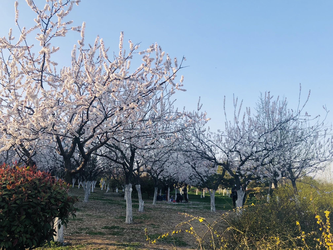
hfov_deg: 63.4
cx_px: 166
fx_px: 269
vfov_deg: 49.7
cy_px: 125
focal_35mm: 28
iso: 20
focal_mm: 4
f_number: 1.8
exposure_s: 1/1412
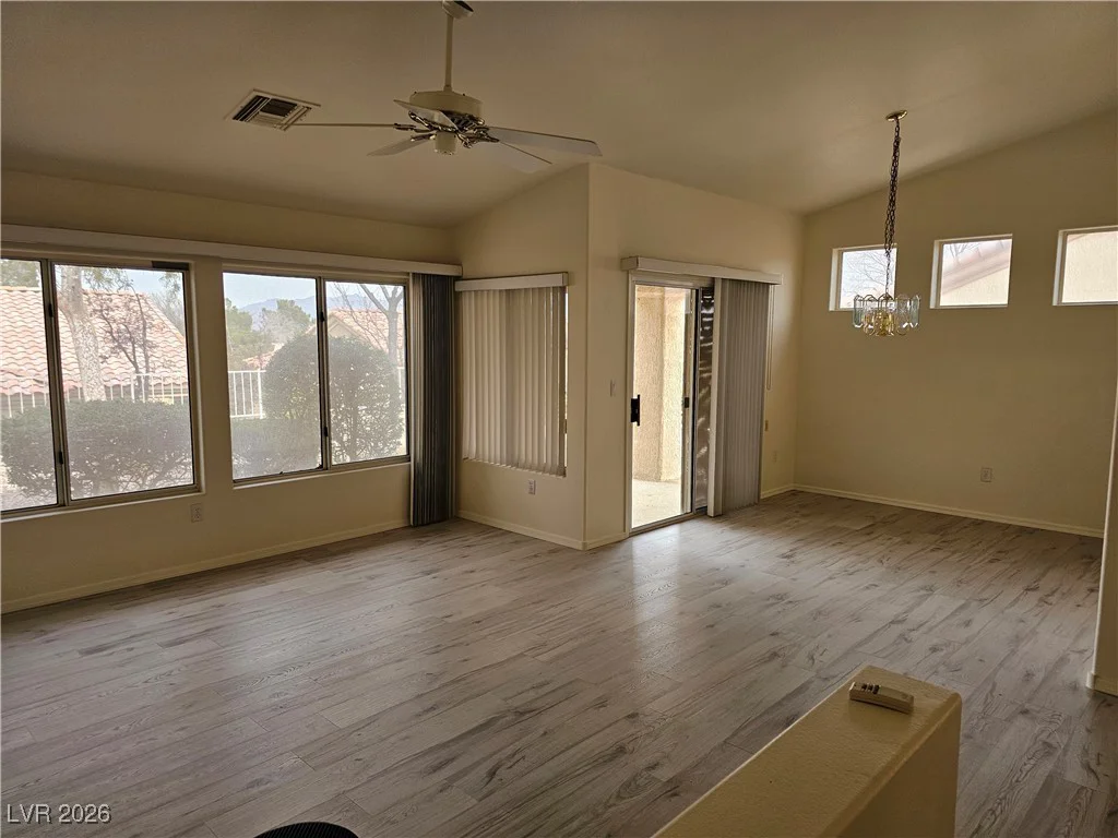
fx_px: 743
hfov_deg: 73.9
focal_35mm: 23
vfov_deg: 58.9
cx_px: 559
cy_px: 419
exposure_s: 1/120
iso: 100
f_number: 1.7
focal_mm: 6.3
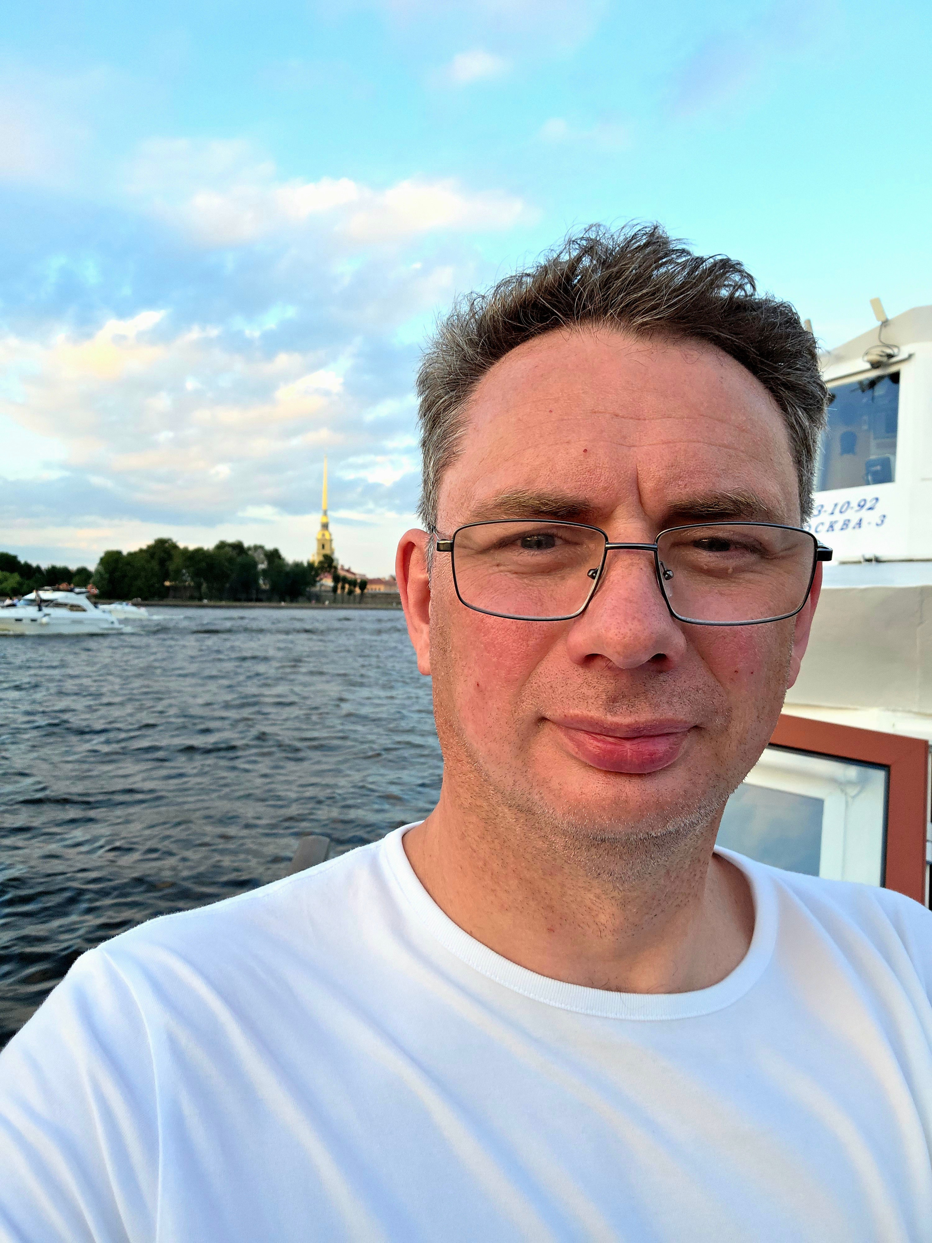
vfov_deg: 69.4
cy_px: 622
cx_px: 466
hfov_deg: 54.9
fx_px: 897
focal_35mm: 25
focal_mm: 3.3
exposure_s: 1/101
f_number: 2.2
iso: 32
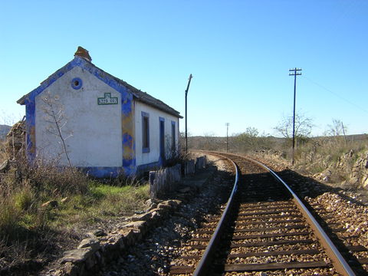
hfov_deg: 51.4
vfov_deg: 39.7
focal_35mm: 36
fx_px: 383
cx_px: 184
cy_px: 138
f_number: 5.2
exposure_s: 1/204
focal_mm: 4.7
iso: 100
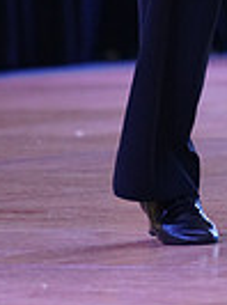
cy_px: -248
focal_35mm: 648
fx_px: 5693
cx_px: 396
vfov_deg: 3.1
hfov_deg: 2.3
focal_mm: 154
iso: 2000
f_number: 2.8
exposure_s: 1/400
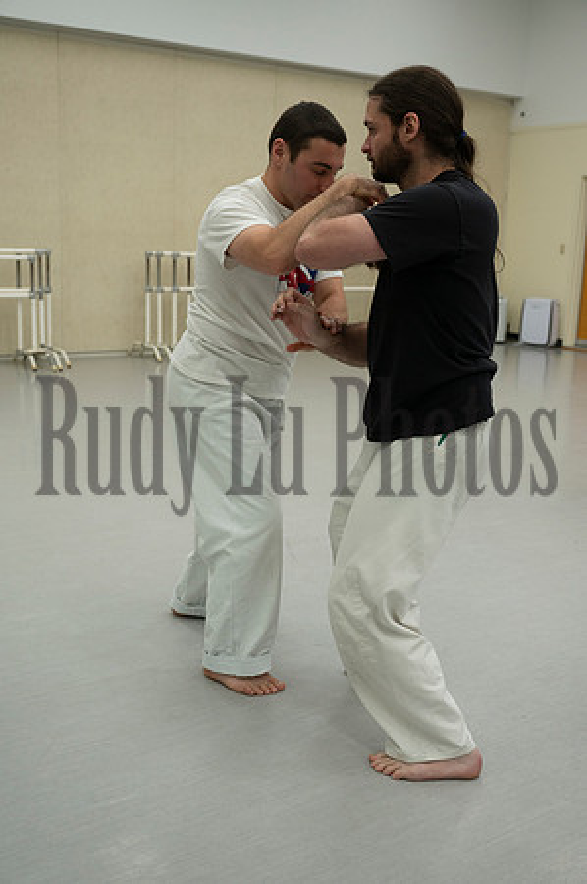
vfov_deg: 49.6
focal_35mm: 39
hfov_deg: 34.1
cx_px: 294
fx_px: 956
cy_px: 442
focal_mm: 39
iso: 2200
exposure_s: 1/400
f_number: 4
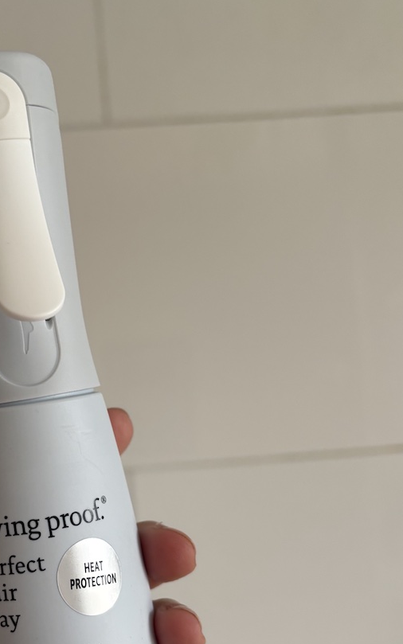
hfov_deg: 26.9
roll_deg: +3.8
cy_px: 446
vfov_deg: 42.7
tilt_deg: -2.4
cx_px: 28
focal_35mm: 46
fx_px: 808
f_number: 1.6
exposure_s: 1/121
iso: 100
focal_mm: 5.96
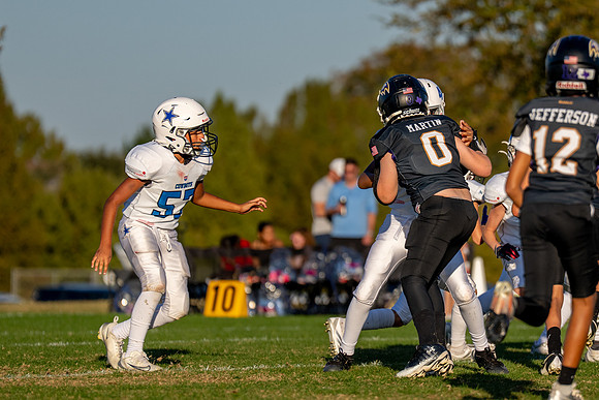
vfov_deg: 3.6
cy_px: 211
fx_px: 6423
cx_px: 382
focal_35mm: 386
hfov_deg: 5.3
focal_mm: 200
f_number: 2.8
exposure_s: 1/4000
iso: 200
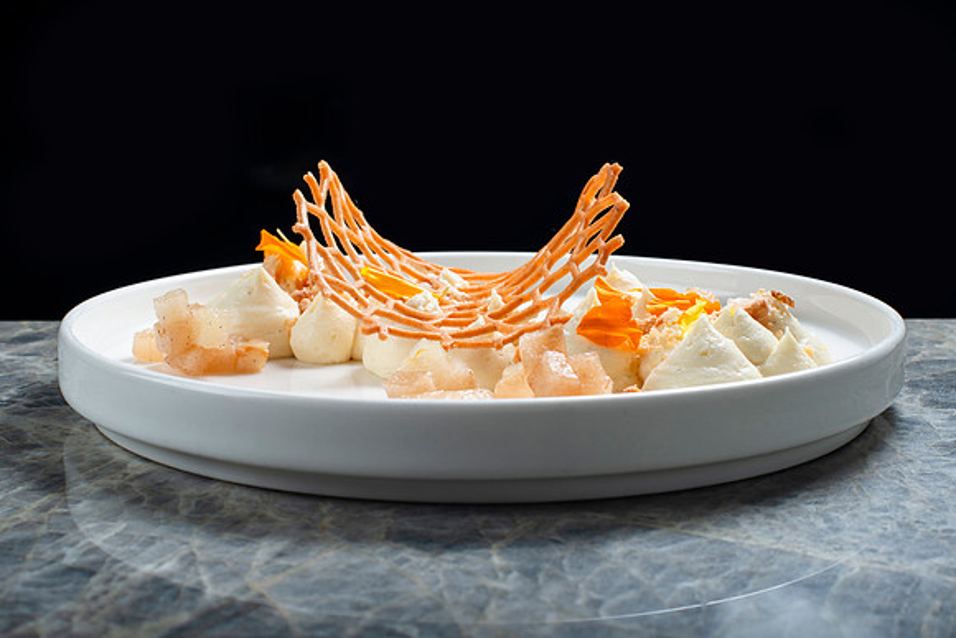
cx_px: 469
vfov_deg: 25.3
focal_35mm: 53
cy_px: 321
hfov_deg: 37.2
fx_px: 1421
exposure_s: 1/250
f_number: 13
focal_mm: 50
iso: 200
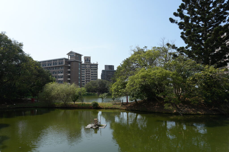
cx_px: 114
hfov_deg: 73.7
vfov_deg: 53.1
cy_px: 76
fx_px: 153
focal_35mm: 24
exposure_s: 1/640
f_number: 4.5
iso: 100
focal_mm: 16
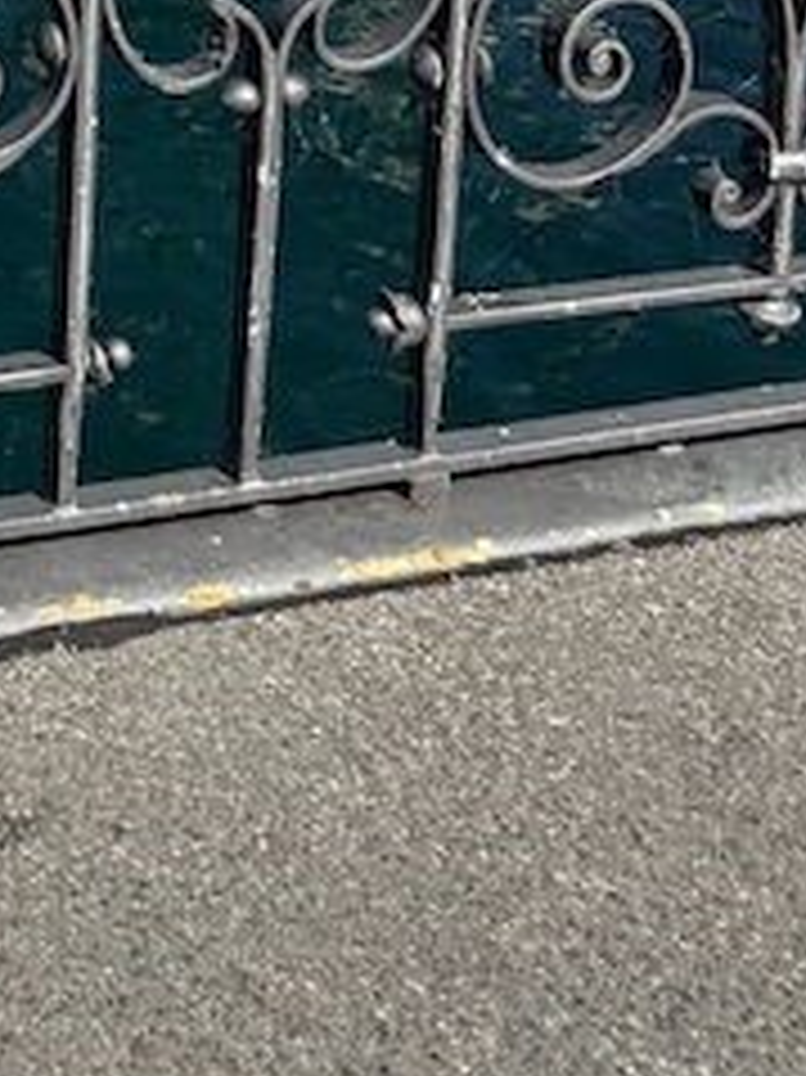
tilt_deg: -8.1
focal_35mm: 103
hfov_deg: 12.7
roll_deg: -1.1
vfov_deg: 15.8
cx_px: -752
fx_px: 3201
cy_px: -950
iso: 80
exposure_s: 1/5814
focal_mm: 6.76
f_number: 1.78
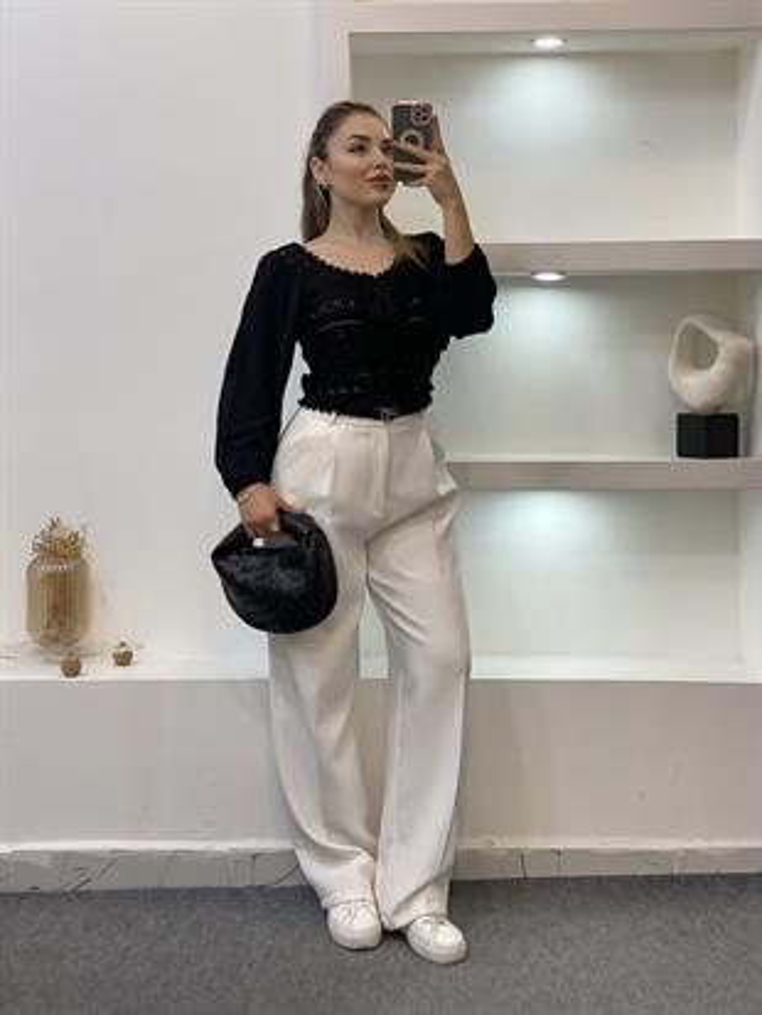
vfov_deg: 36.8
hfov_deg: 28.0
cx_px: 381
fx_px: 1525
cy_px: 508
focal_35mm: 52
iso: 80
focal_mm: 6
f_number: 2
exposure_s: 1/100
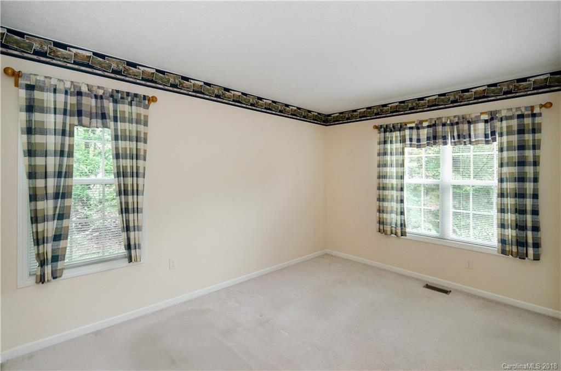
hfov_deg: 100.5
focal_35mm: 15
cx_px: 280
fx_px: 233
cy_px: 186
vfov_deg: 77.0
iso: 200
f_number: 7.1
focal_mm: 10
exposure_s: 1/30
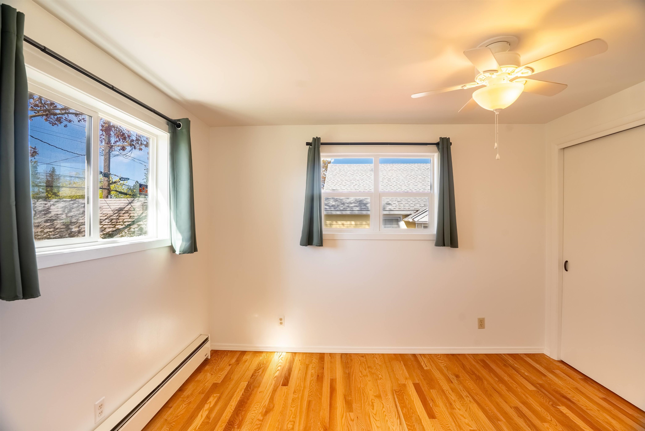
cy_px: 216
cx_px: 322
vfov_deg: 73.8
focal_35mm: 16
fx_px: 287
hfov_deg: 96.7
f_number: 8
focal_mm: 16
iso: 400
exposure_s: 1/800
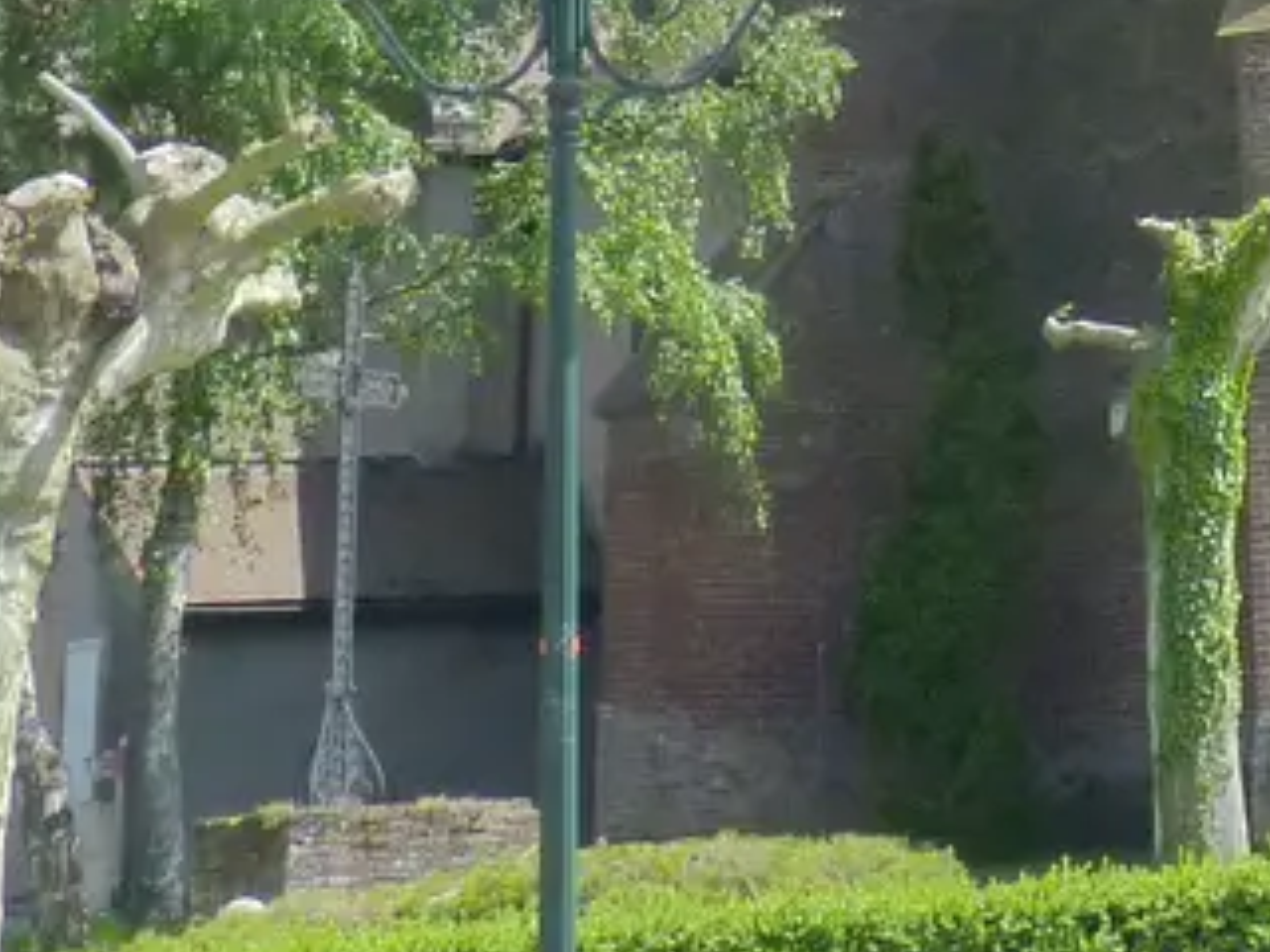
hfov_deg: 17.4
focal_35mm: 108
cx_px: 1512
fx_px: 3962
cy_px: -900
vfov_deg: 12.3
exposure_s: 1/400
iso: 125
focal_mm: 4.8
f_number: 5.6
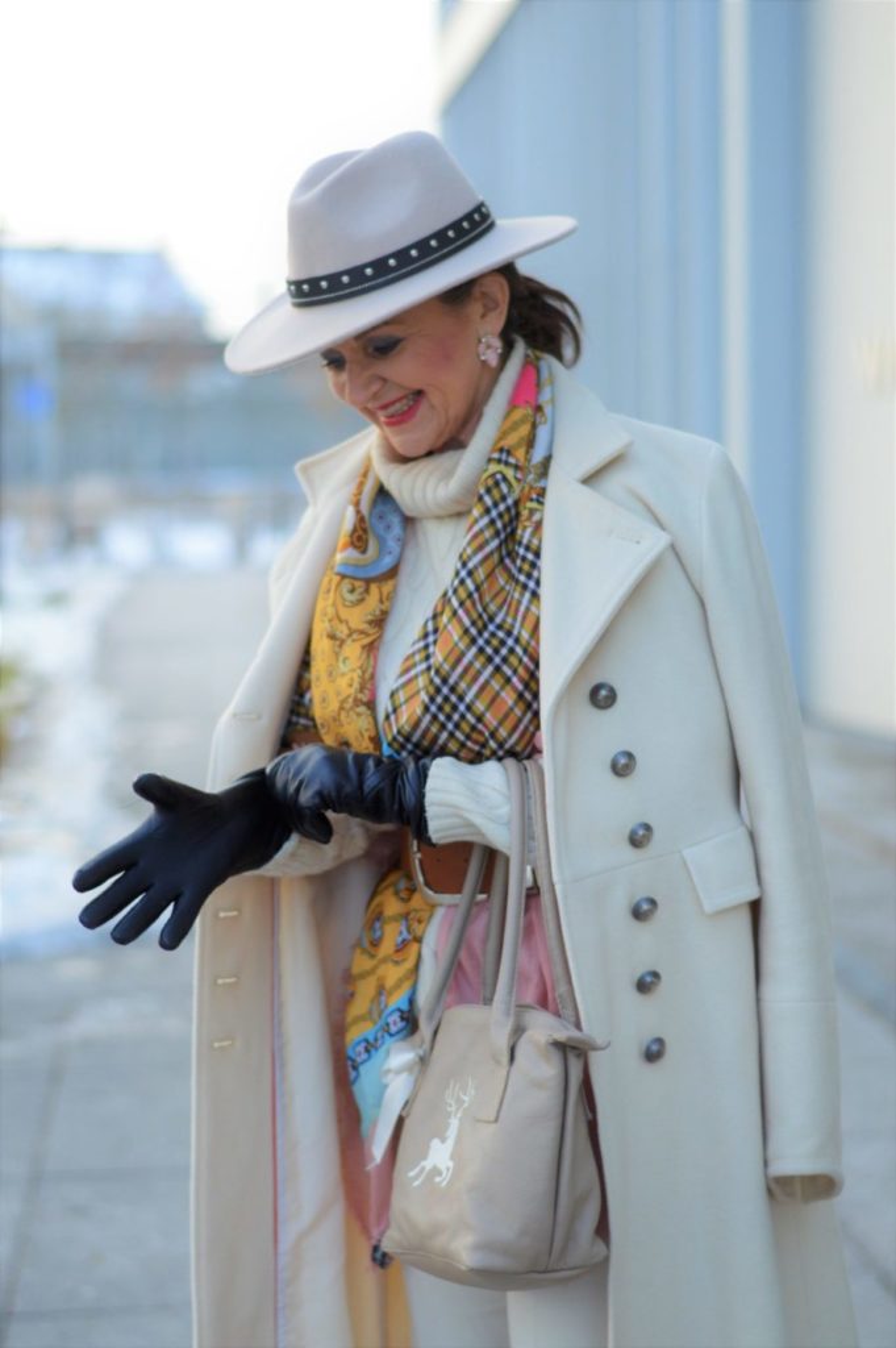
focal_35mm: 75
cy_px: 674
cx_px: 448
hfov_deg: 18.2
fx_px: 2805
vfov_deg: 27.0
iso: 400
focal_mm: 50
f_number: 2.2
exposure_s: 1/2000
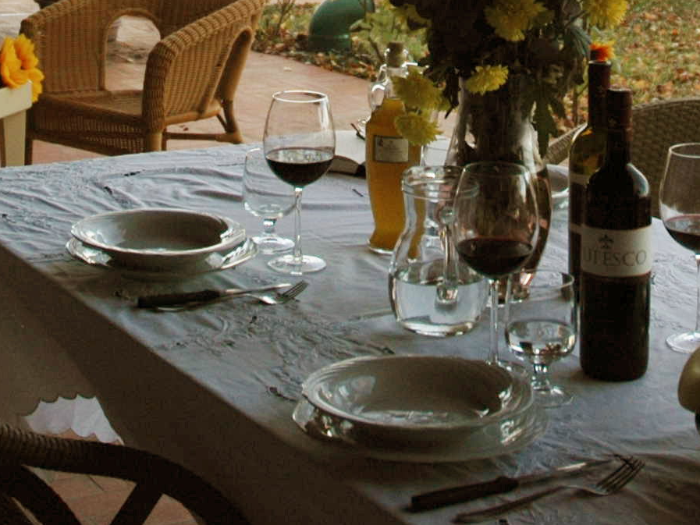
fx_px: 1760
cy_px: -239
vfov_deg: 15.7
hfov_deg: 22.5
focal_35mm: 87
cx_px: 308
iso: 200
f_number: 3.5
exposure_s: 1/320
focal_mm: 18
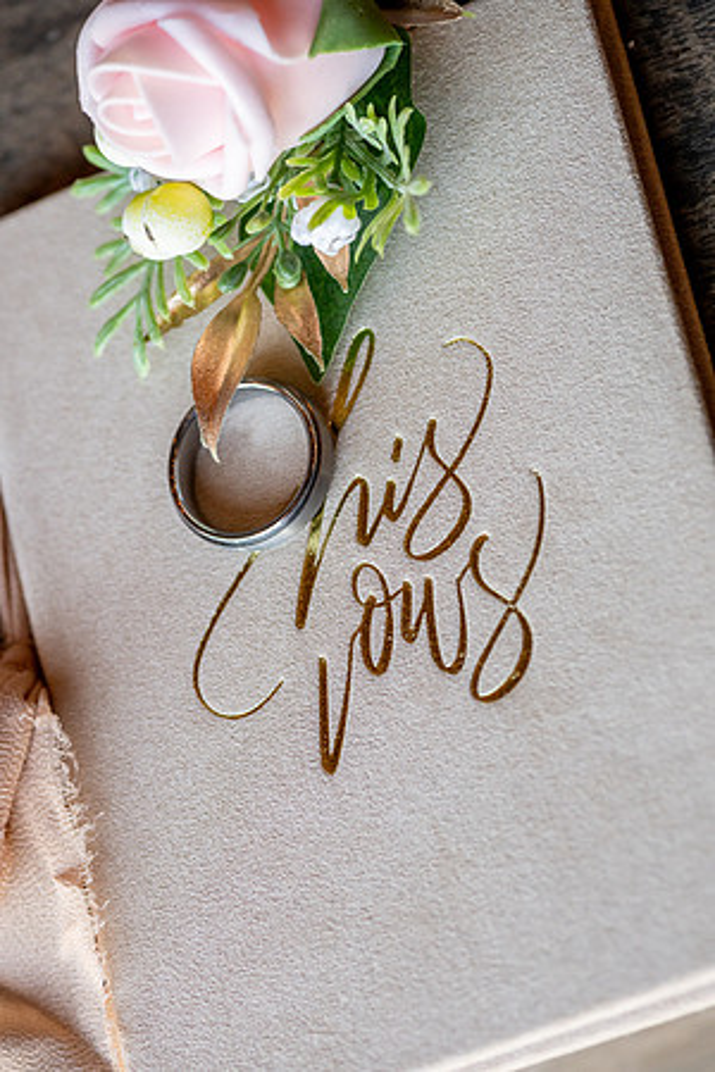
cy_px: 536
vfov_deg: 19.5
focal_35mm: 105
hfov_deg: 13.0
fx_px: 3128
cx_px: 358
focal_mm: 105
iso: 1250
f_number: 8
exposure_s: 1/320
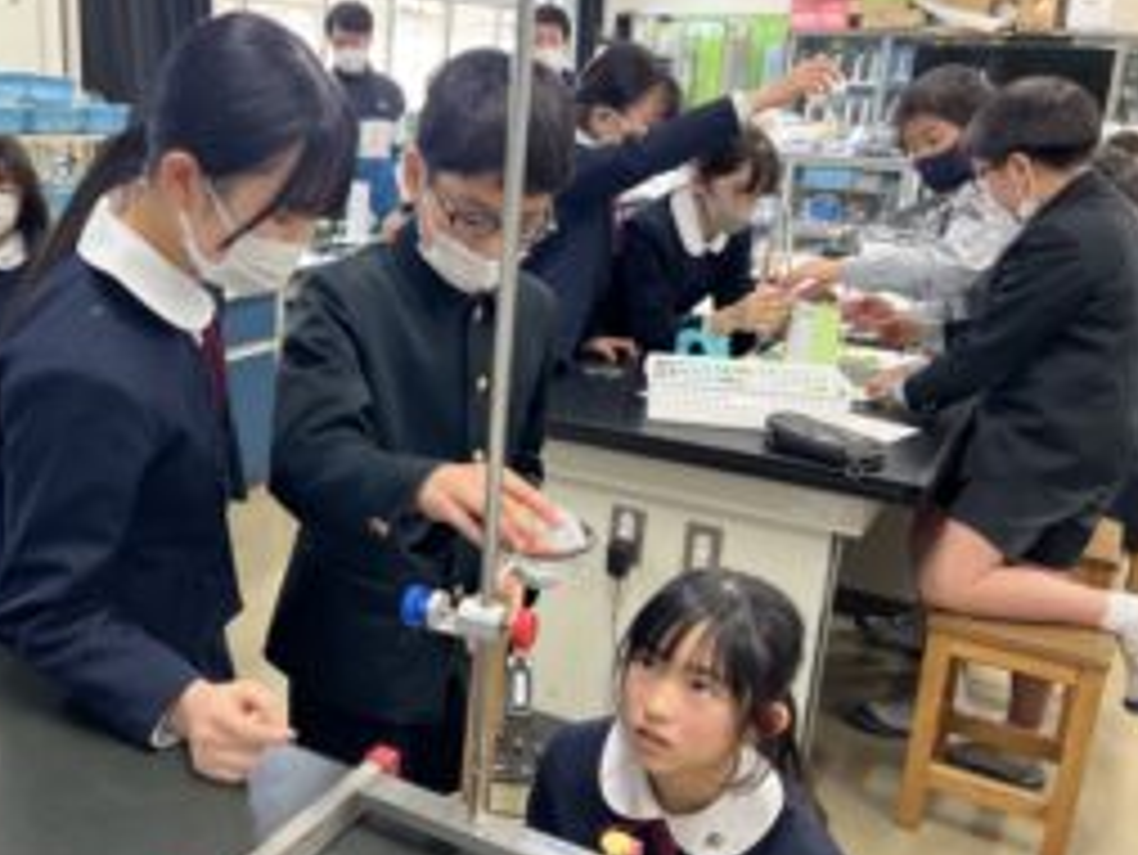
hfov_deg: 49.2
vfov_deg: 38.7
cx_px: 378
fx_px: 1217
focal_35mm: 37
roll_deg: -2.3
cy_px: 441
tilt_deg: -15.0
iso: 125
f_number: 1.5
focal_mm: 5.7
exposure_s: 1/60
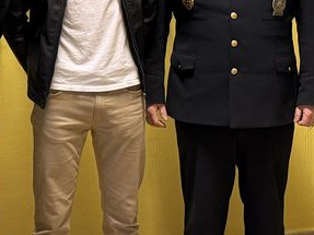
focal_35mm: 107
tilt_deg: -5.9
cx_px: 55
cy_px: 3
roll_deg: +0.9
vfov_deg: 13.6
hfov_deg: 18.2
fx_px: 970
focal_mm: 6.76
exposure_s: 1/50
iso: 320
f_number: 1.78
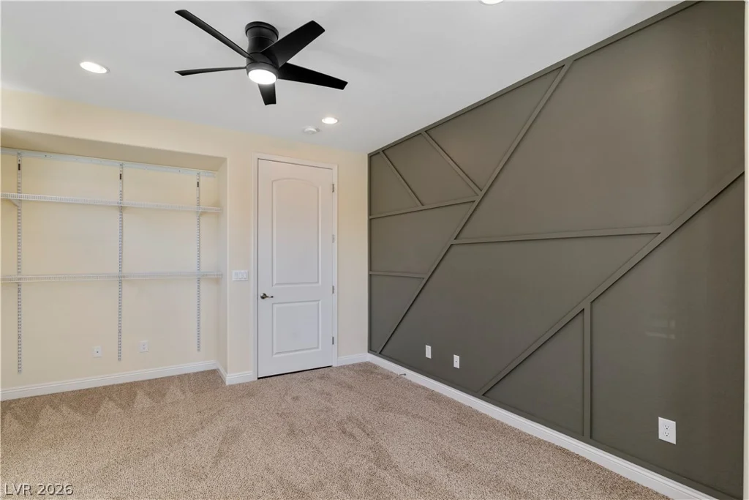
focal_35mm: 18
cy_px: 250
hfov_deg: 90.0
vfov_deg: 67.4
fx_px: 375
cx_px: 374
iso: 500
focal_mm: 18
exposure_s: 1/25
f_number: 8
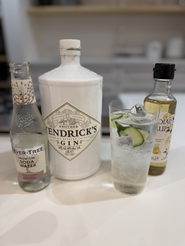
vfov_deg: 71.6
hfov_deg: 56.8
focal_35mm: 24
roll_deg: -0.4
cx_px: 92
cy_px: 123
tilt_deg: -20.4
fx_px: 171
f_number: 1.78
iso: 160
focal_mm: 6.76
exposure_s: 1/100
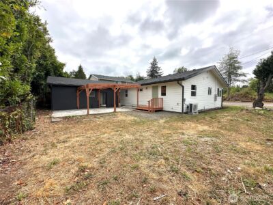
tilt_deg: -2.6
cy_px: 102
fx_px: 110
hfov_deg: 102.1
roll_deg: -0.1
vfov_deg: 85.7
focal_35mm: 14
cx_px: 136
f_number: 2.2
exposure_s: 1/2174
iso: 50
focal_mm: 2.22
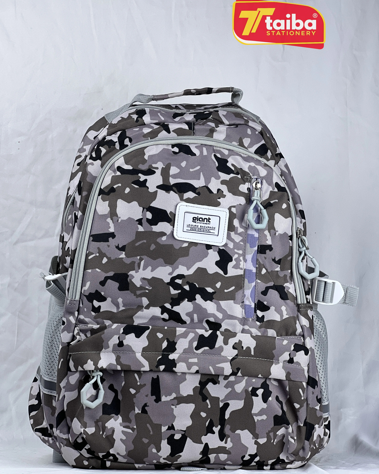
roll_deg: -0.7
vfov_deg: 23.6
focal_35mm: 81
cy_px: 221
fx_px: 1136
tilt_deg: +6.0
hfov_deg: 18.9
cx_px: 189
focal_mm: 9
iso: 40
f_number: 2.8
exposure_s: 1/100
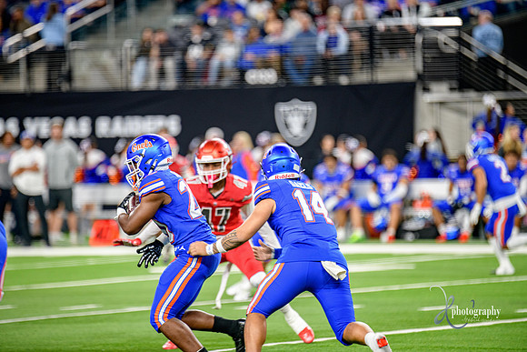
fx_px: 4392
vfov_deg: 4.6
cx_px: 264
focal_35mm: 300
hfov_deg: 6.9
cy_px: 176
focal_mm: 300
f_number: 2.8
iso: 1250
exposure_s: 1/400
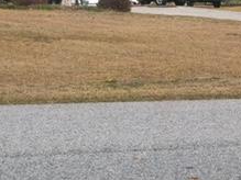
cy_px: -38
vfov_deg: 9.1
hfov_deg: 12.3
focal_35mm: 161
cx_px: 88
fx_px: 1120
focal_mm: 9.7
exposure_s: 1/400
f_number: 6.1
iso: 64
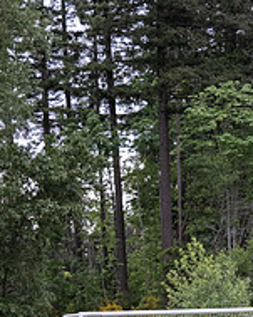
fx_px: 2267
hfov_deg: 6.4
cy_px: 327
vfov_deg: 7.9
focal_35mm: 242
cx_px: 152
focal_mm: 52
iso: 1250
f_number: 2.8
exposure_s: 1/1250
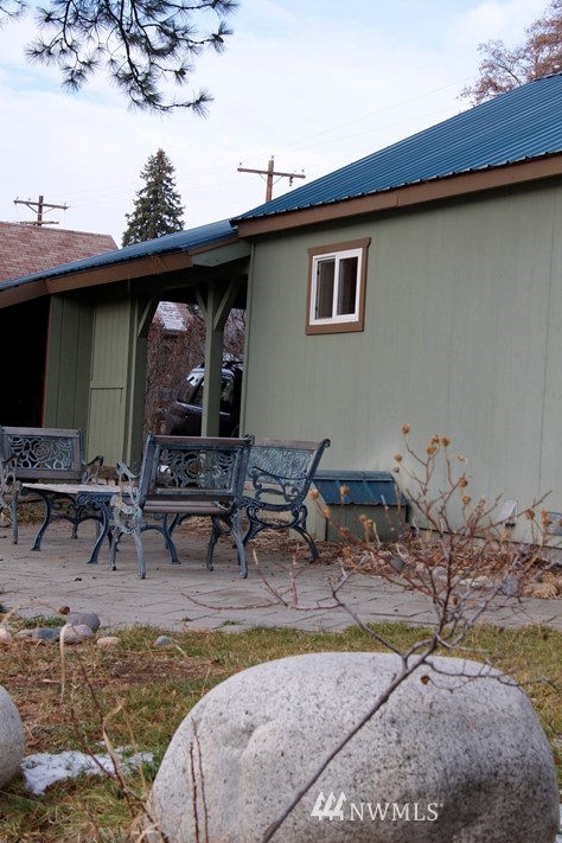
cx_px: 378
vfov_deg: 31.4
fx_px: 1499
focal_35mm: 64
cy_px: 422
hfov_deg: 21.2
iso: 100
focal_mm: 28
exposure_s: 1/80
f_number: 9
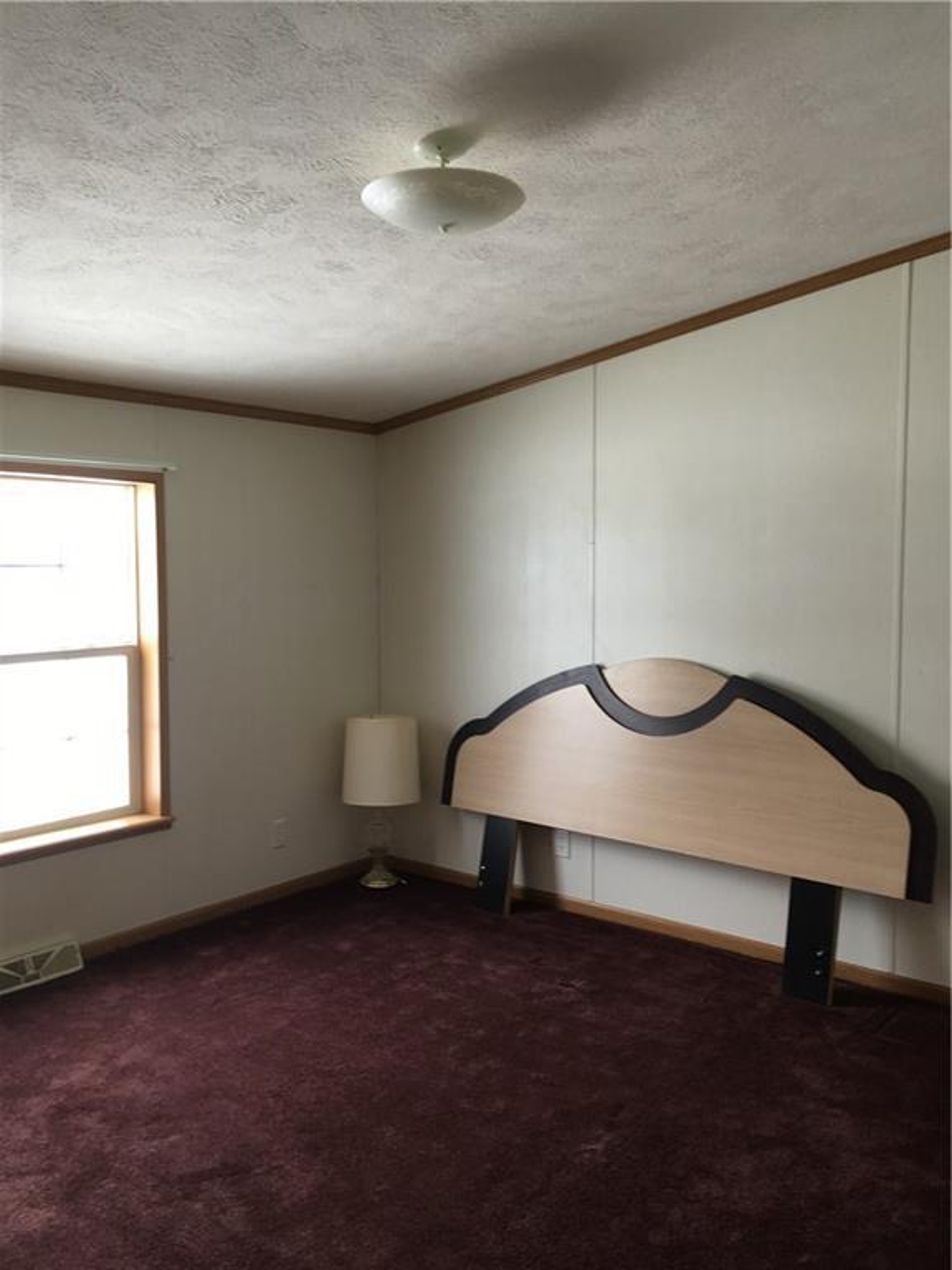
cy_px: 635
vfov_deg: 61.7
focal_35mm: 29
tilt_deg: -2.6
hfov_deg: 48.2
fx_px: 1063
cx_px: 476
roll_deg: +0.7
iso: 25
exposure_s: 1/40
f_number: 2.2
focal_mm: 4.15
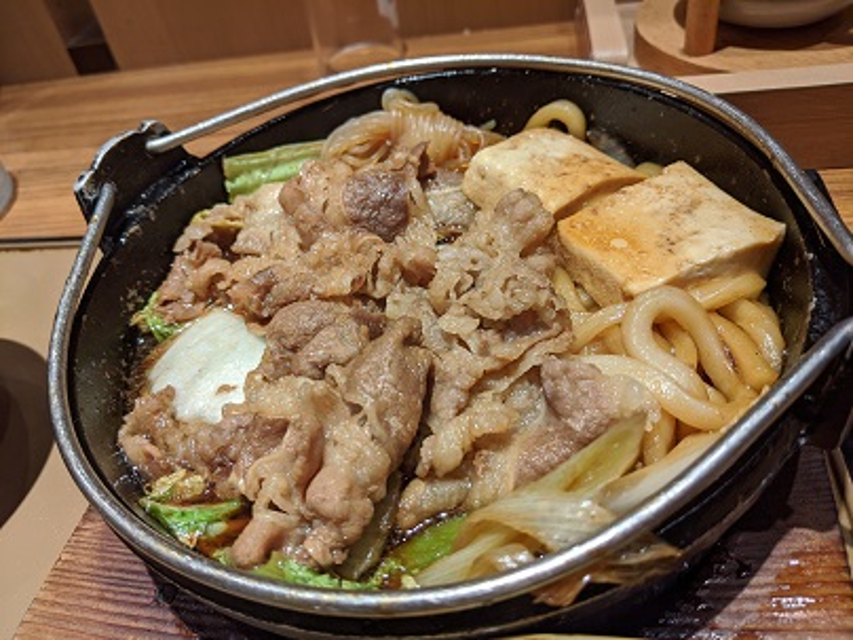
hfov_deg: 65.3
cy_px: 320
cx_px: 426
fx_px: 665
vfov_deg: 51.4
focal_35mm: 27
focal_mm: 4.44
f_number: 1.8
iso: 75
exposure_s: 1/120
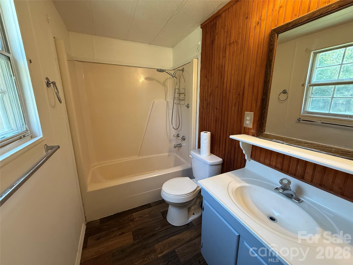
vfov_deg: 85.7
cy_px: 132
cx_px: 176
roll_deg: -0.2
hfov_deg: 102.1
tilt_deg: -12.2
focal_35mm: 14
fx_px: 143
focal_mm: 2.22
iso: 320
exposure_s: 1/120
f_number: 2.2
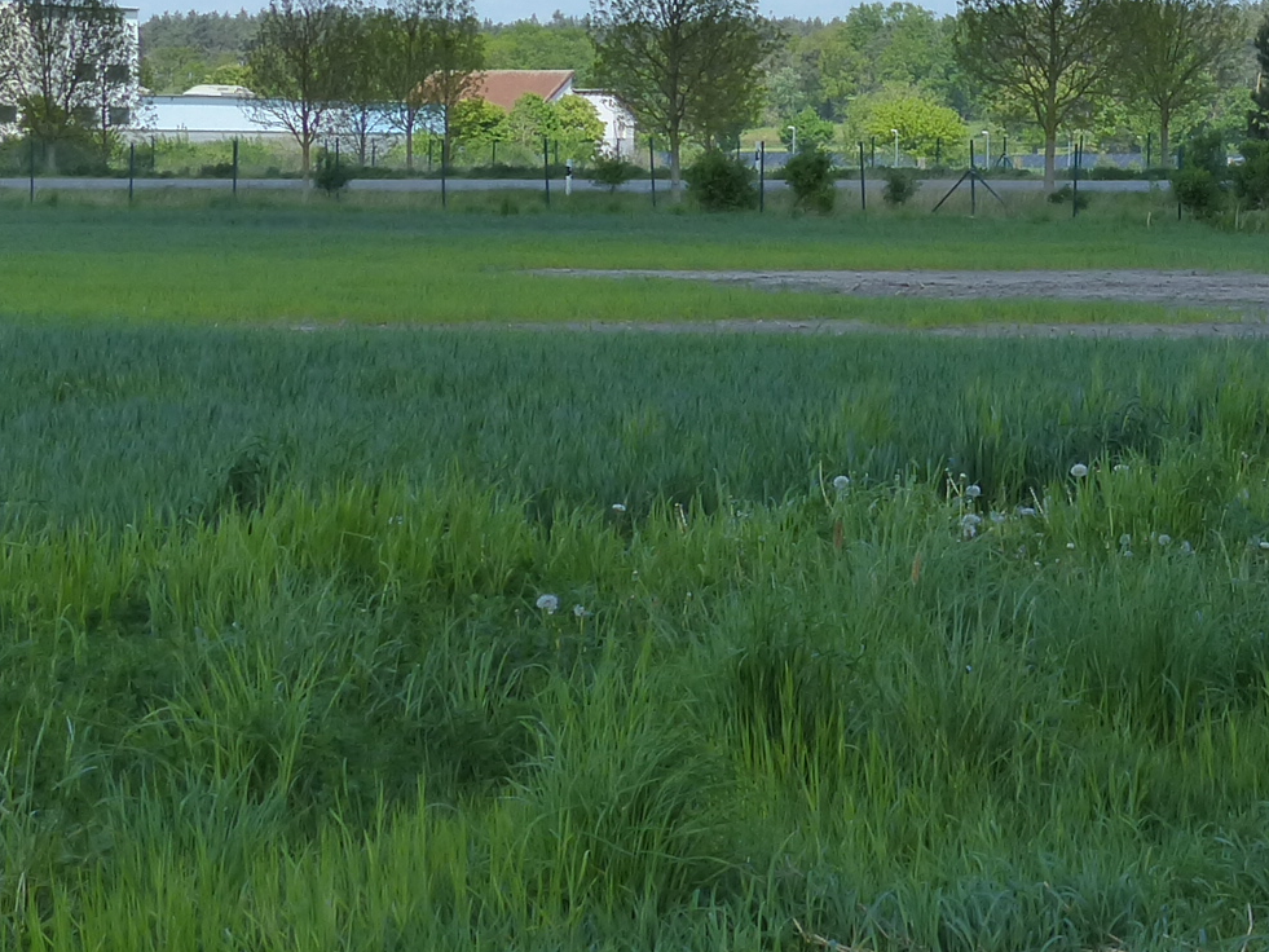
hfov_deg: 10.9
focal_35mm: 180
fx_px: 6599
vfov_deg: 8.2
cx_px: 1261
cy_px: 190
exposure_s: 1/800
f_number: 5
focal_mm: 12.5
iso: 200
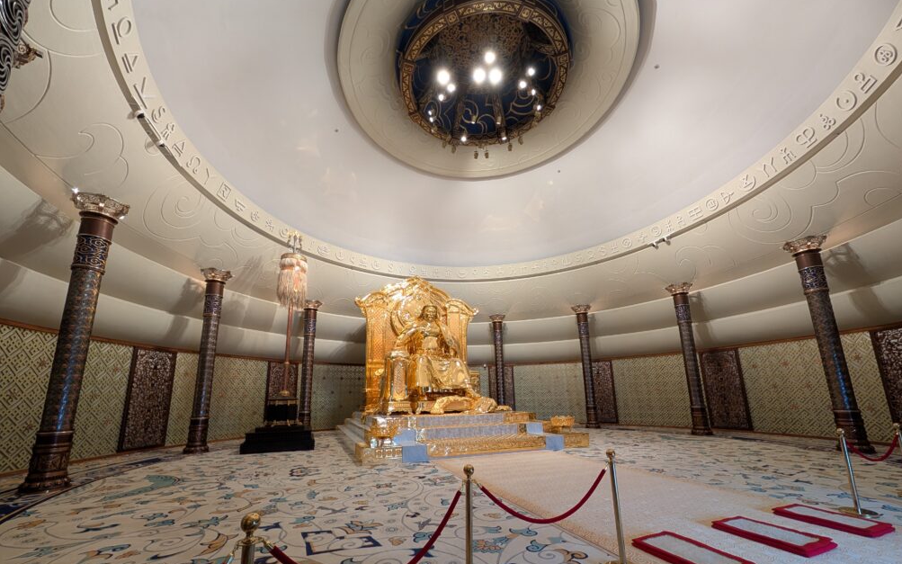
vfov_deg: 82.2
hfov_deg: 109.3
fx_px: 320
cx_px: 445
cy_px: 326
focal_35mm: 13
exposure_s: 1/25.4
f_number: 1.7
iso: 48
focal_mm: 2.02
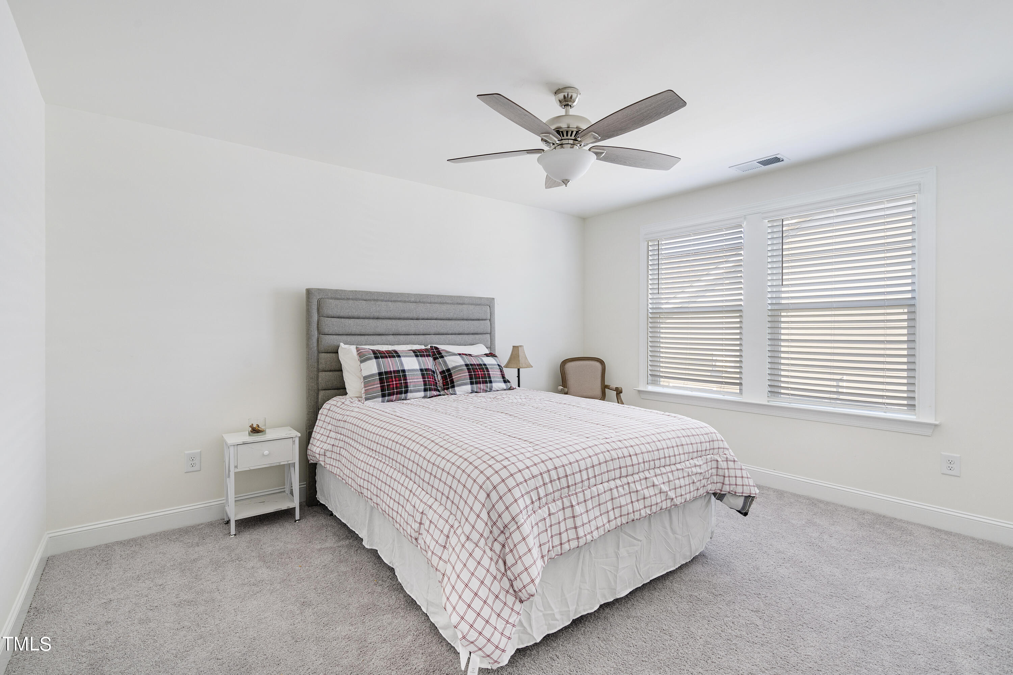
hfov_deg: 96.7
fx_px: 450
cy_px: 338
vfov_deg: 73.7
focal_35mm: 16
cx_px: 506
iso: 320
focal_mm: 16
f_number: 9
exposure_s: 1/2.5
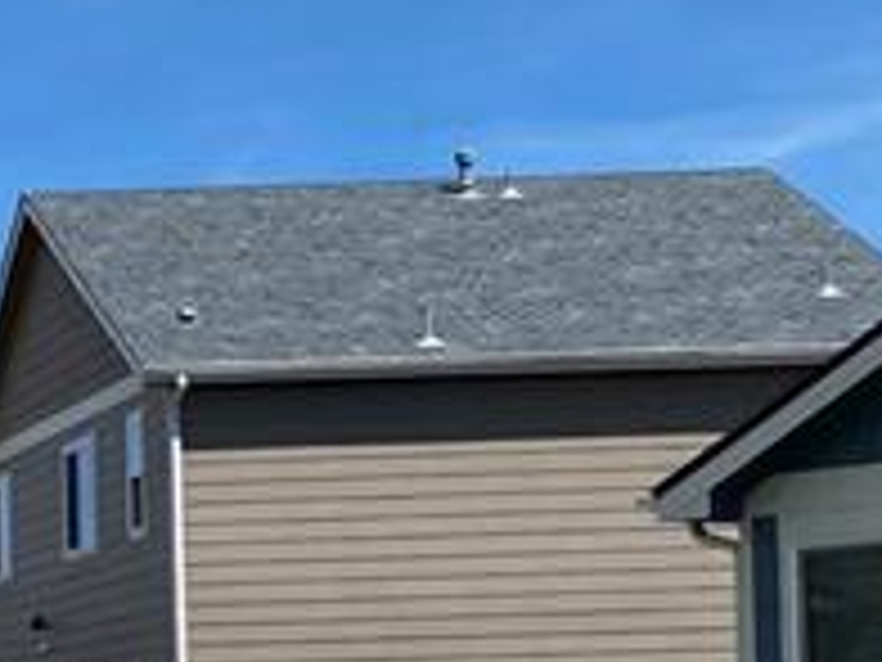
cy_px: 835
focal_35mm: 136
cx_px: -738
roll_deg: +1.7
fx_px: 3465
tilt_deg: -0.9
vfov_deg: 10.7
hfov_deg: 13.0
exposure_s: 1/3497
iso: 32
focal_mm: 4.25
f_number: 1.8
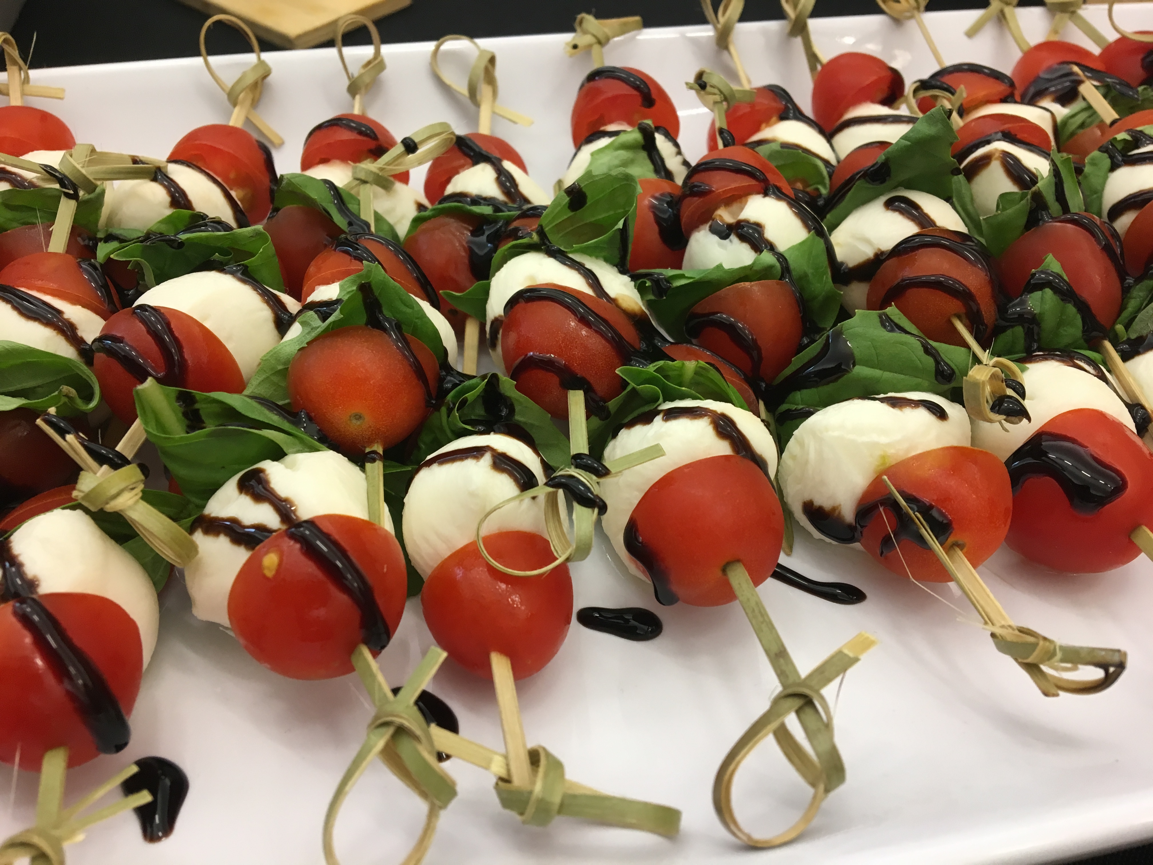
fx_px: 966
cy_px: 432
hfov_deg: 61.7
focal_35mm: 29
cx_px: 576
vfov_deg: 48.2
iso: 40
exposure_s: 1/30
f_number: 2.2
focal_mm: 4.15
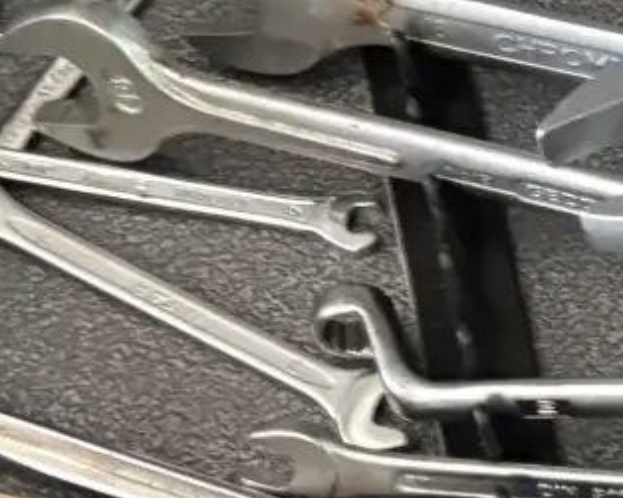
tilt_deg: -58.7
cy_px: -20
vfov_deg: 9.9
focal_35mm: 155
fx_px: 2857
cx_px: 1266
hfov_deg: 11.2
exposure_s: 1/33
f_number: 1.6
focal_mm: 5.96
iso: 400
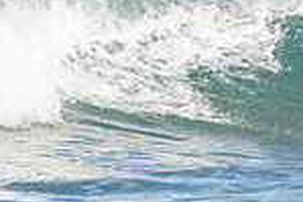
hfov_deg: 0.9
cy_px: -3
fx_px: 20043
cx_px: 539
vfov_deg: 0.6
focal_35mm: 2384
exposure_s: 1/1250
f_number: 5.6
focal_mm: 500
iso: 200
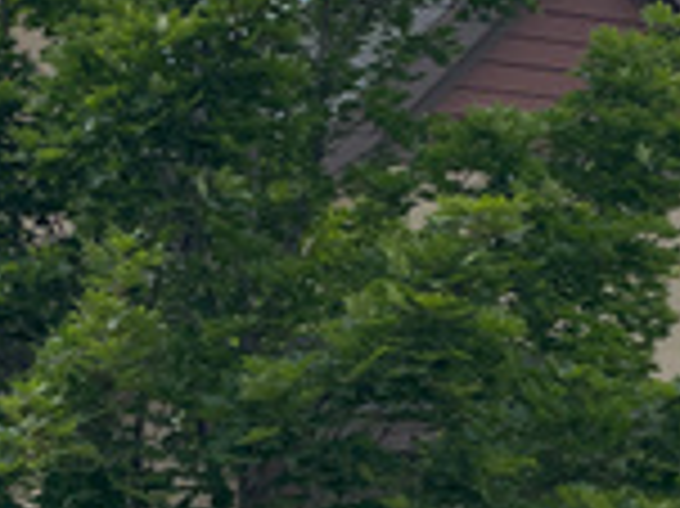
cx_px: 257
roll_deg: +0.1
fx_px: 2159
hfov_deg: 17.9
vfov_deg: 13.4
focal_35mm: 110
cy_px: 337
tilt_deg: +6.3
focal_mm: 4.2
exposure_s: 1/6494
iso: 32
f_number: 1.6
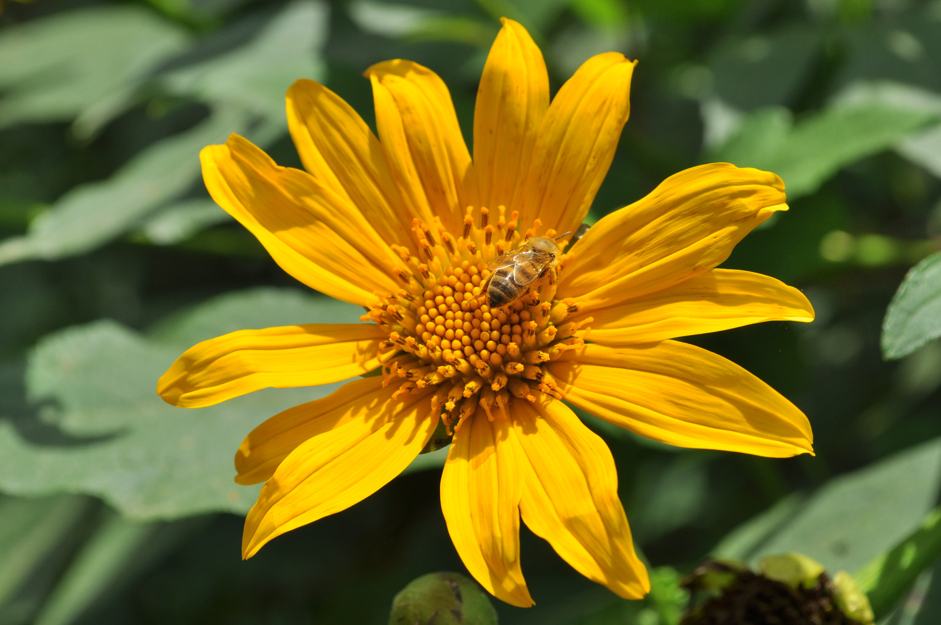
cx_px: 470
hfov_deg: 24.6
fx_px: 2154
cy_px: 312
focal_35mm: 82
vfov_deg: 16.5
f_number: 9
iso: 200
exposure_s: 1/400
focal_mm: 55
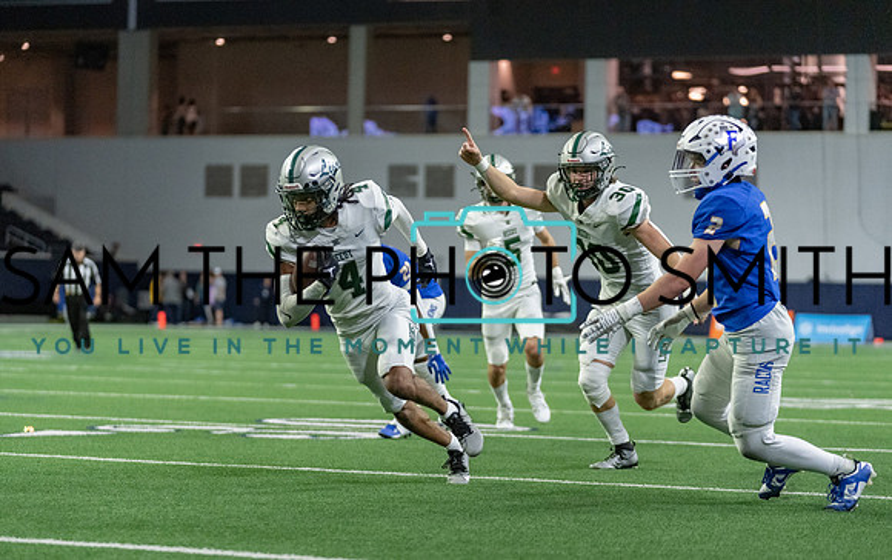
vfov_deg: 9.9
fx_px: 3227
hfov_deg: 15.7
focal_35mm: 133
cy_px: 316
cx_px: 417
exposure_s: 1/1250
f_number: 2.8
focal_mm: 113
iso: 4000
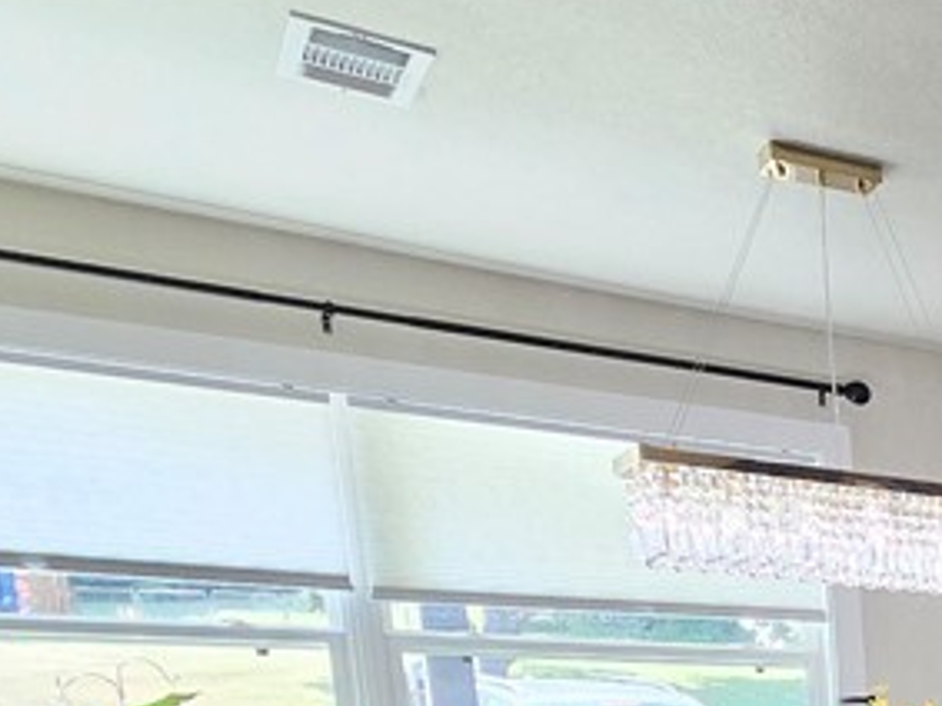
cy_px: 966
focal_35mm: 47
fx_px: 1278
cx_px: 1528
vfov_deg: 25.6
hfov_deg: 25.5
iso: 100
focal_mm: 2.2
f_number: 2.2
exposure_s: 1/60
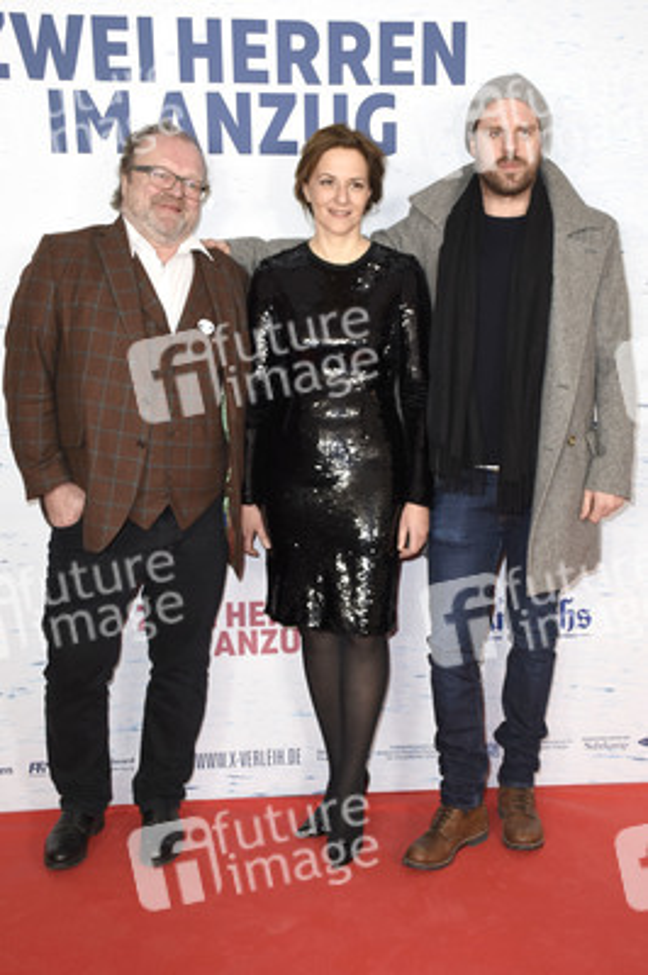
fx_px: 1095
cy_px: 488
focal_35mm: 40
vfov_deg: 48.0
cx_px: 324
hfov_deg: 33.0
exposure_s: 1/60
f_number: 6.3
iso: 640
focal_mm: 27
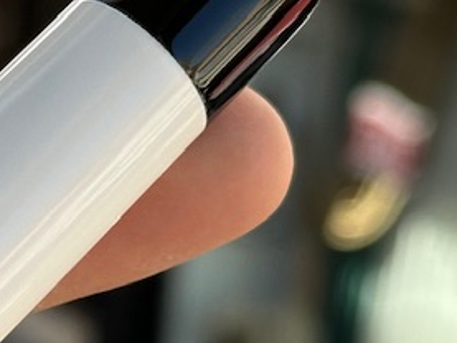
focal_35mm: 222
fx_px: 2932
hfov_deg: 8.8
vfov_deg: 6.7
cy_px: 211
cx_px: -142
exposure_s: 1/646
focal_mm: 6.86
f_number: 1.78
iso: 64
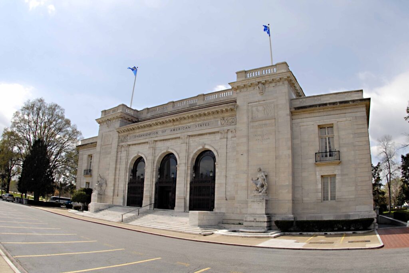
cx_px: 204
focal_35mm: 16
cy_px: 136
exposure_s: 1/160
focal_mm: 10.5
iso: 100
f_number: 11
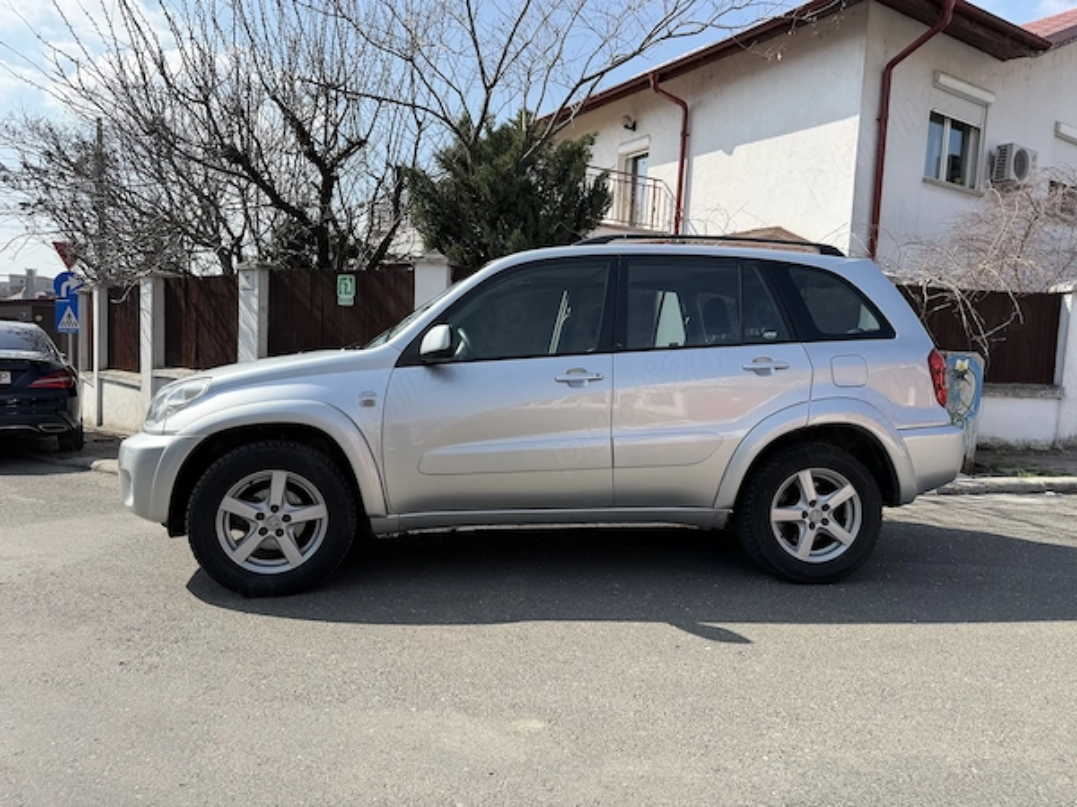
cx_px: 538
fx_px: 747
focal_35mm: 24
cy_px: 404
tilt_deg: -6.6
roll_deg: -3.2
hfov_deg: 71.6
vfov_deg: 56.8
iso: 80
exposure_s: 1/3145
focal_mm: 6.76
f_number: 1.78
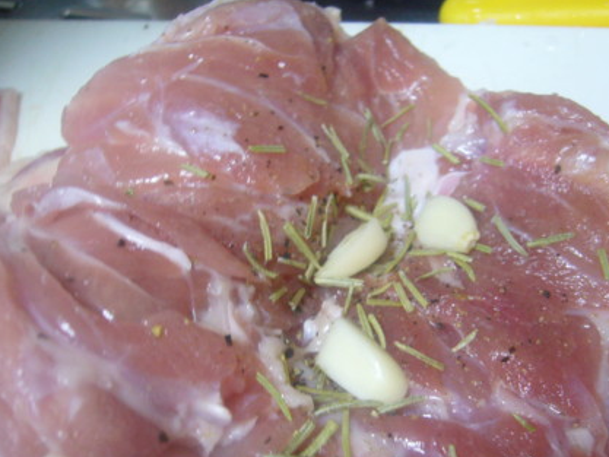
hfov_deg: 44.7
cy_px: 269
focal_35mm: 42
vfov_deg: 34.3
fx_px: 739
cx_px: 330
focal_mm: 5.8
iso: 200
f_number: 2.8
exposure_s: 1/8
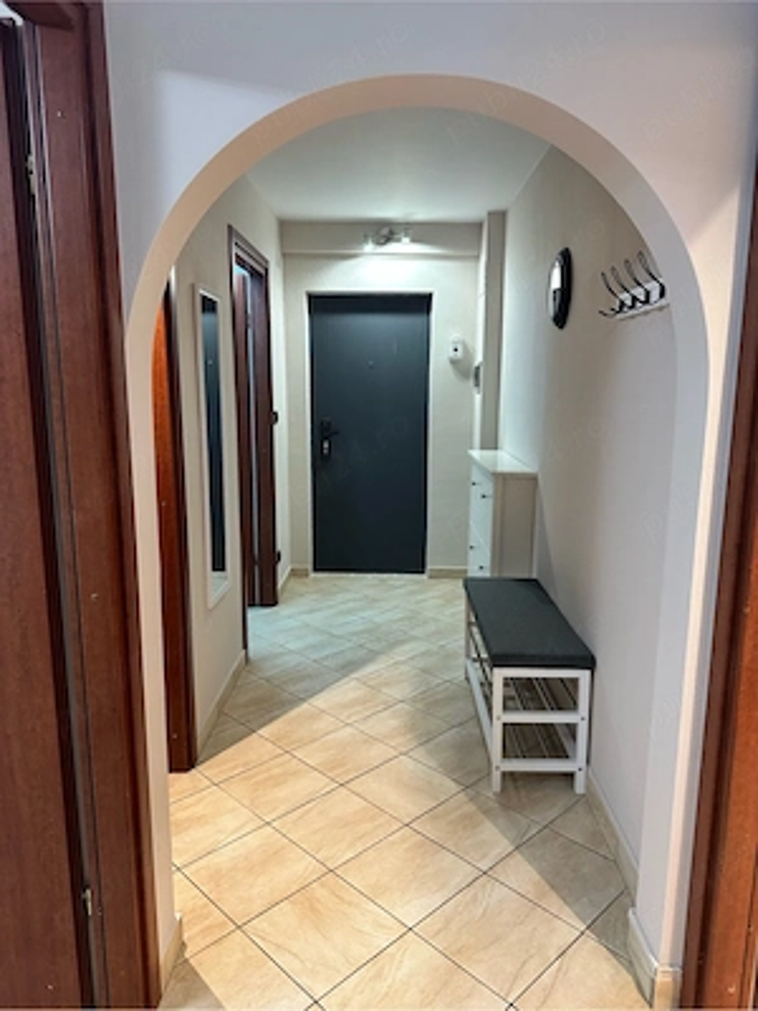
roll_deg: -0.7
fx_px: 701
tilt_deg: -9.7
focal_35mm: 24
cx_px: 379
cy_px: 506
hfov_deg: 56.8
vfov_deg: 71.6
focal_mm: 6.86
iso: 200
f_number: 1.78
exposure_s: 1/50
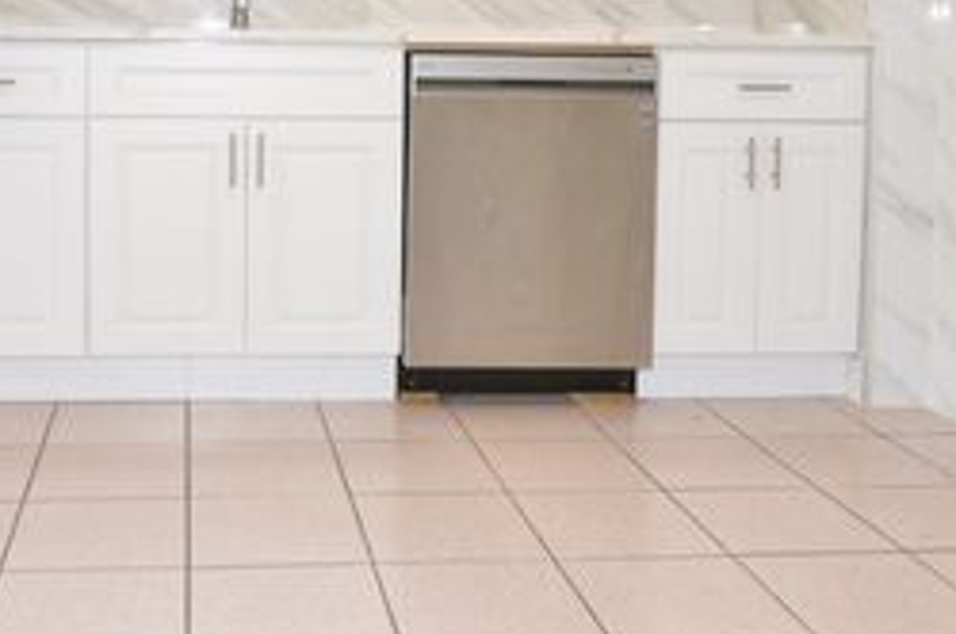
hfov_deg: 42.6
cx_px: 268
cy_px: 97
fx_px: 1193
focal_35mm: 45
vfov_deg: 28.9
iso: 450
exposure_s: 1/60
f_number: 4
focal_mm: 15
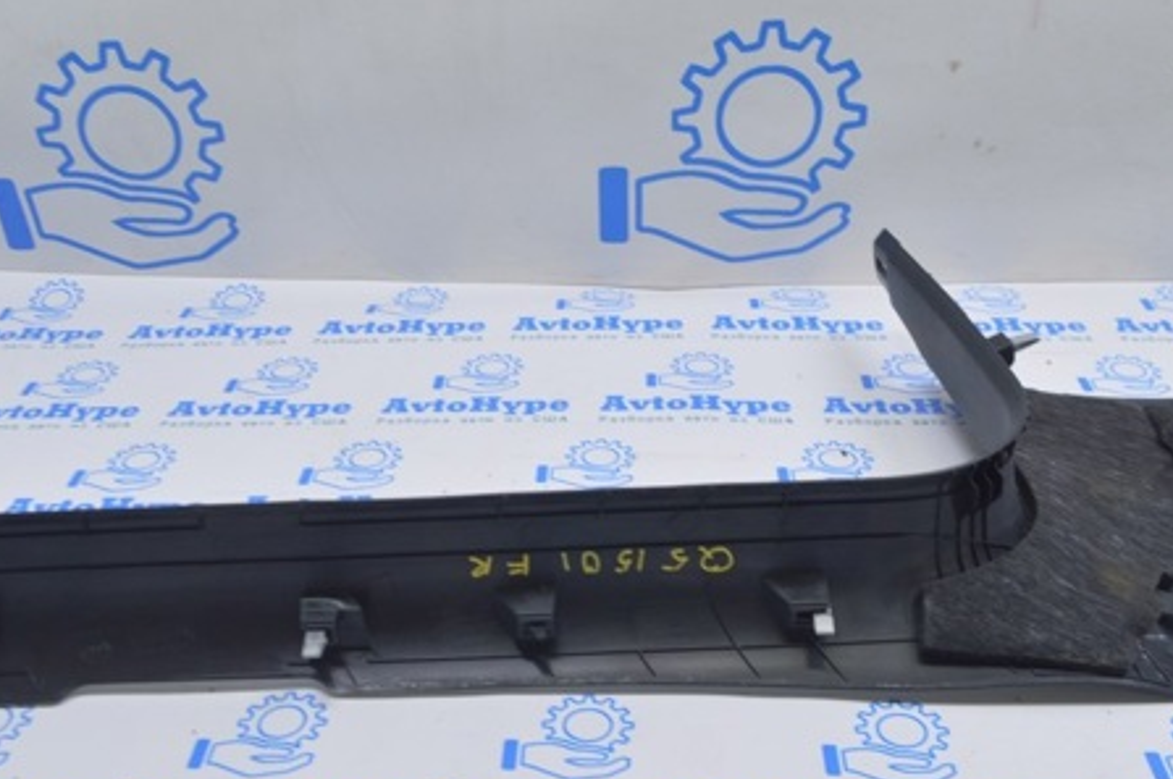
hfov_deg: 45.4
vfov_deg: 31.1
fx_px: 1400
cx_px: 530
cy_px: 447
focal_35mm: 43
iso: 400
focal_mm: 20
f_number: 5.6
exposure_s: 1/20
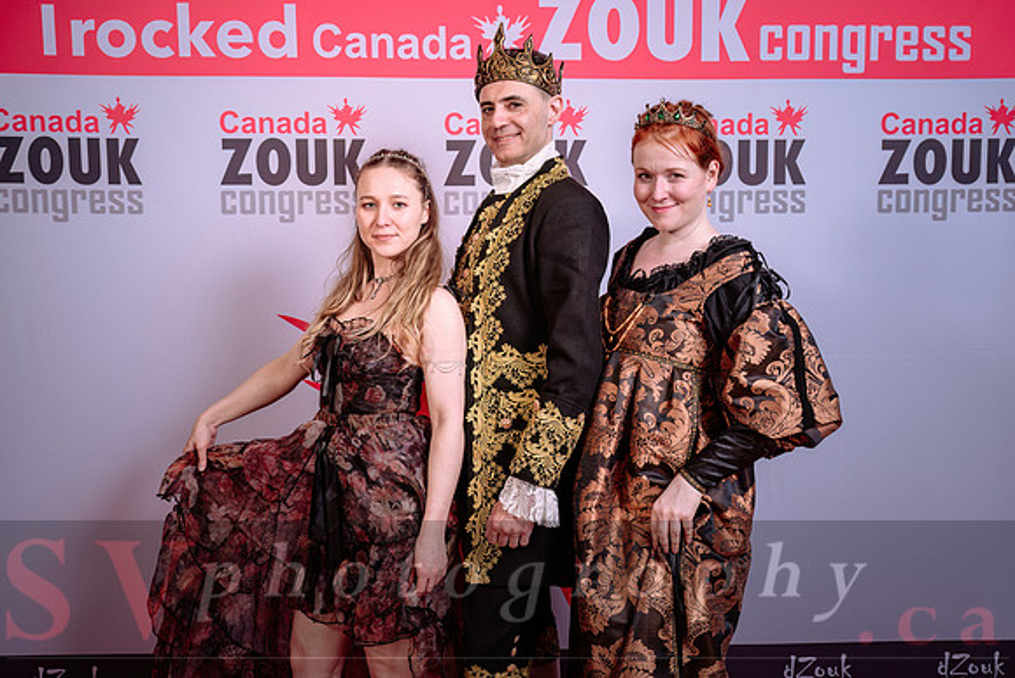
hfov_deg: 50.9
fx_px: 1065
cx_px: 529
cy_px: 339
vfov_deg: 35.3
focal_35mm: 38
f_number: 5.6
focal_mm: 36
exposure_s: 1/200
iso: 100
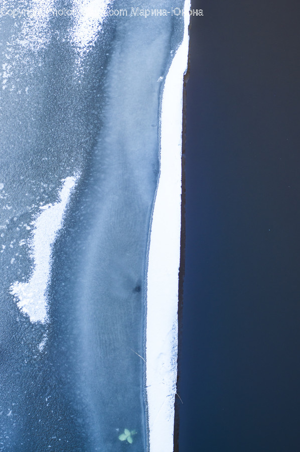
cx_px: 150
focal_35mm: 75
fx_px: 940
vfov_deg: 27.0
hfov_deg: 18.1
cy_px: 226
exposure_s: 1/80
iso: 200
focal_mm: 50
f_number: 4.5
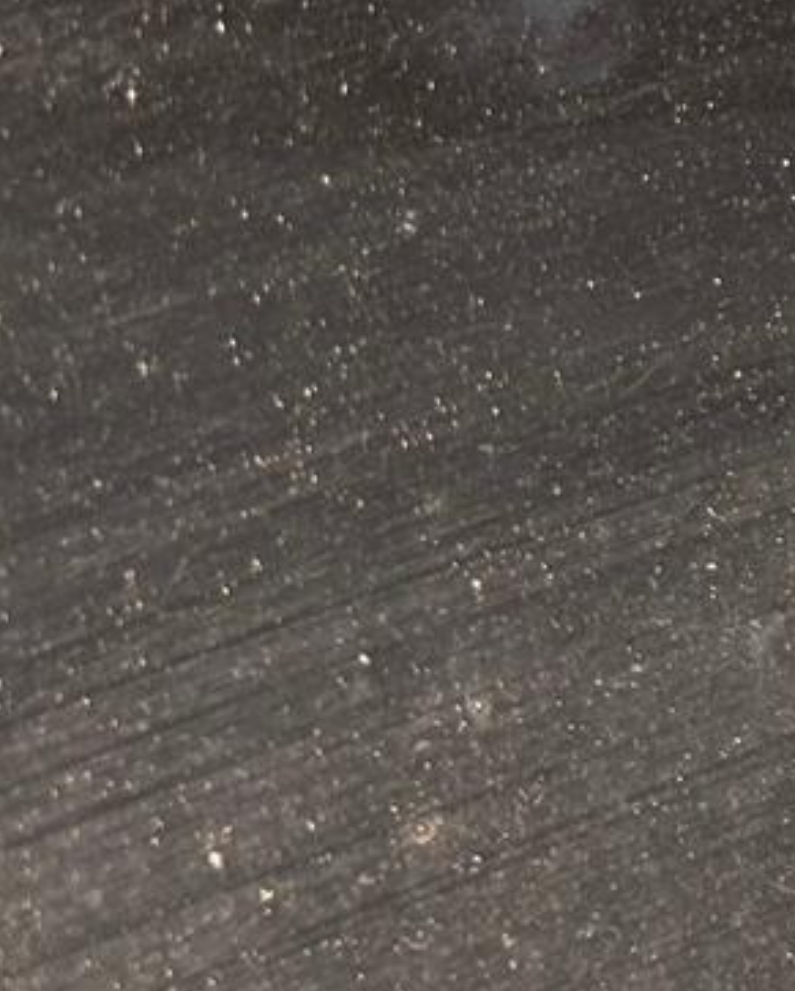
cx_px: 1615
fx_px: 4847
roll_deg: +1.5
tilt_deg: -2.6
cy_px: -180
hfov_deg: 8.8
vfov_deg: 11.5
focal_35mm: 165
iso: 100
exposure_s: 1/427
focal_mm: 6.76
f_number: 1.78
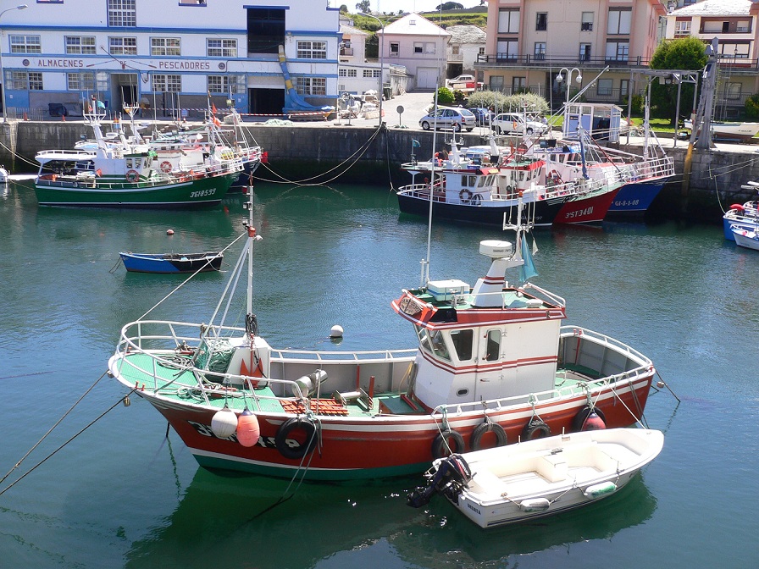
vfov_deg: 40.7
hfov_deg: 52.6
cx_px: 380
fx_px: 767
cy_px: 284
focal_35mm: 35
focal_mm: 5.8
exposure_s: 1/160
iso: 80
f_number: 5.6
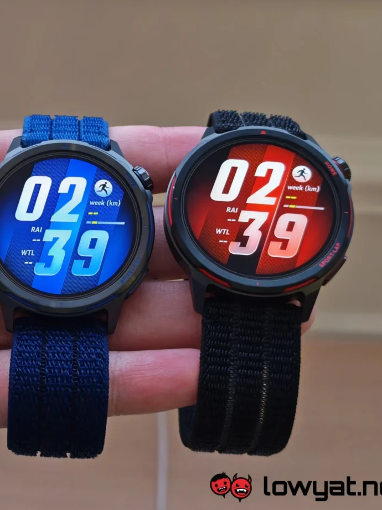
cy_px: 254
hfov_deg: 23.3
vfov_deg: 31.2
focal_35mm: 62
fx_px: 912
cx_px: 76
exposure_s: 1/100
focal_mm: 5.4
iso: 80
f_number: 1.6
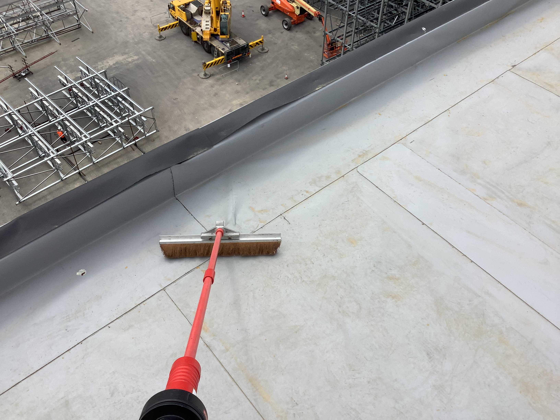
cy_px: 210
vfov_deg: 45.4
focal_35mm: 31
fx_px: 502
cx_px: 280
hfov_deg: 58.4
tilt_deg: -49.1
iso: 25
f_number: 2.4
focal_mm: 3.3
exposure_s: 1/970
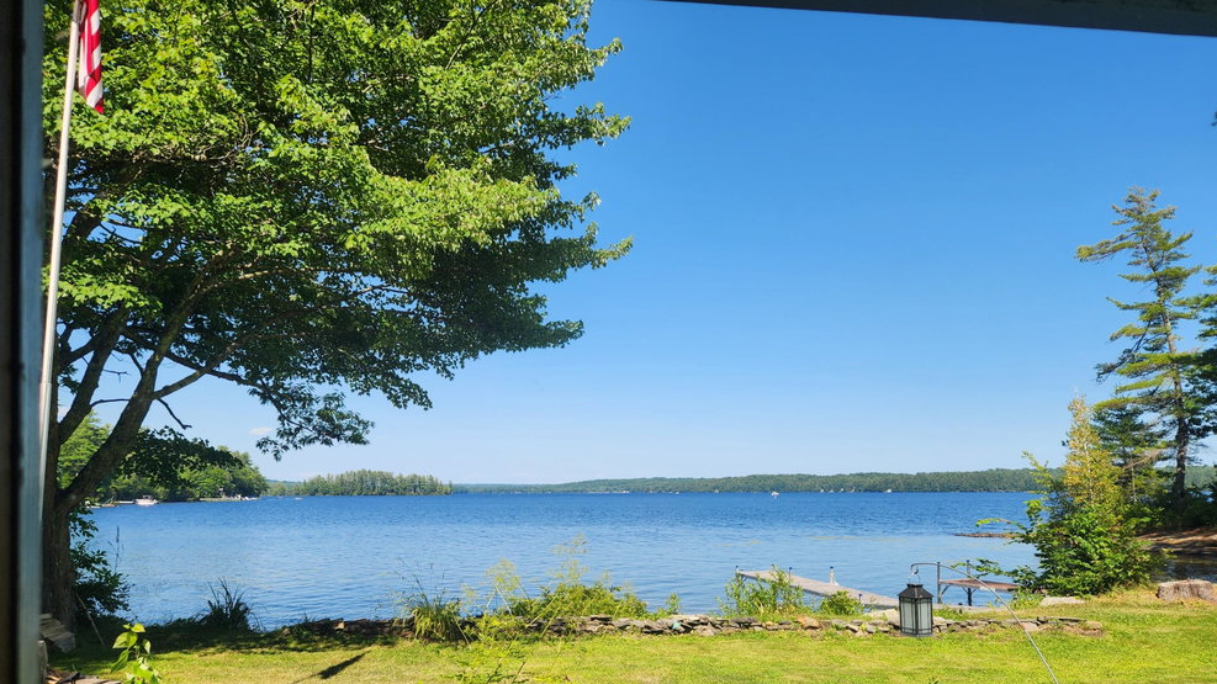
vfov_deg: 43.8
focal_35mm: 26
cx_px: 613
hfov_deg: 71.9
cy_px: 447
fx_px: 839
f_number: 1.8
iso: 20
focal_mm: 5.4
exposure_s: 1/1279
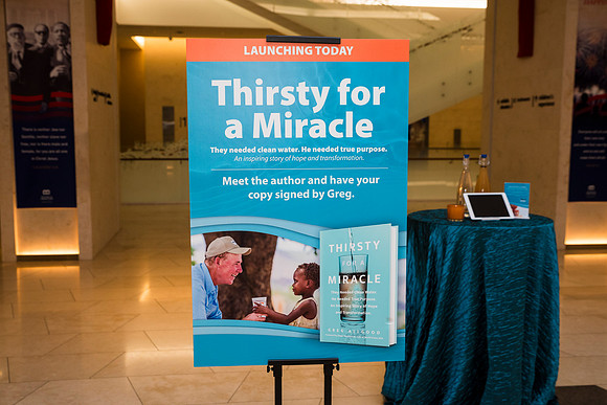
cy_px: 202
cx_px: 304
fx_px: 641
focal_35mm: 38
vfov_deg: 35.1
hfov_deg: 50.7
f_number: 4.5
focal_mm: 38
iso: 800
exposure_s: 1/125
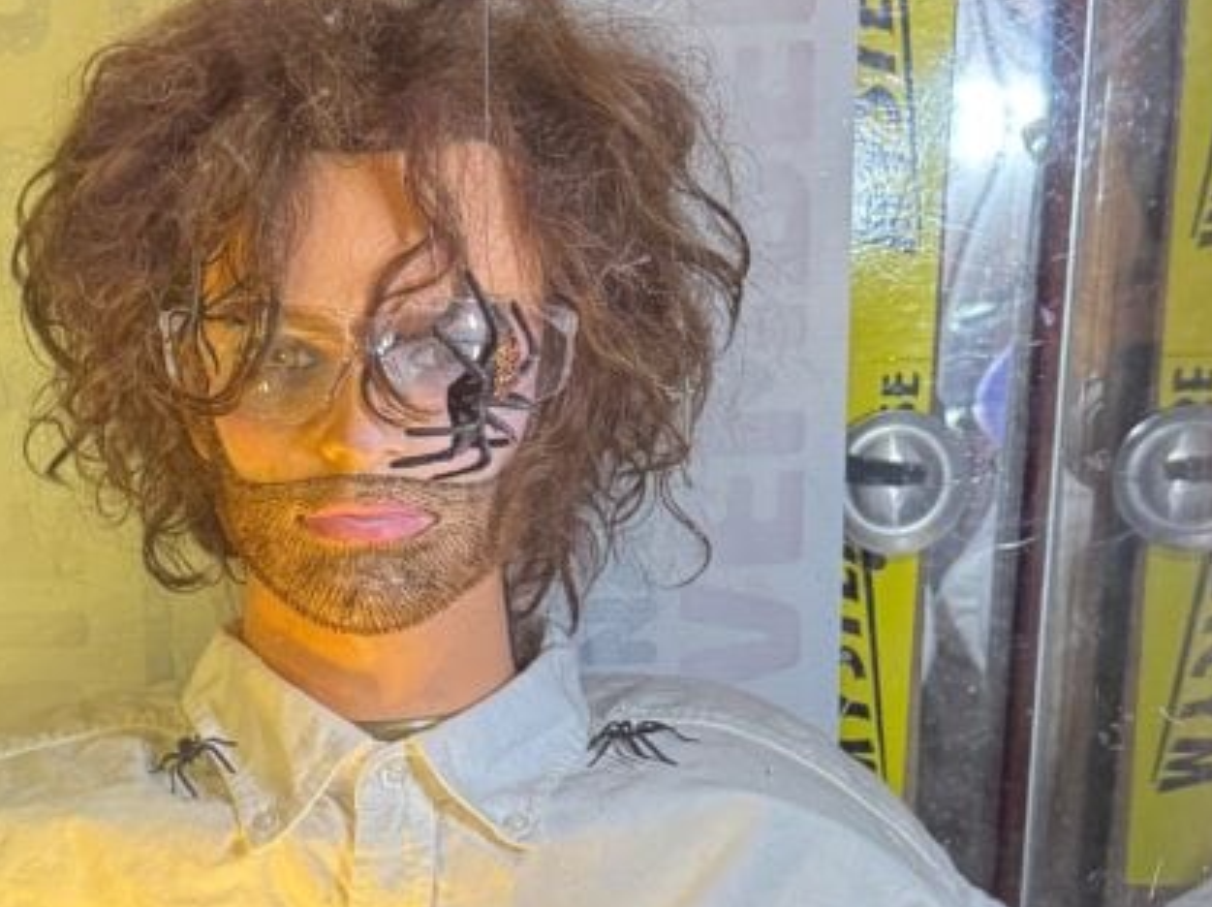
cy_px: 843
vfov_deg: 24.0
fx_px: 2064
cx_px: 355
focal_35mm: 59
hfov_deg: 32.3
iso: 320
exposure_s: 1/60
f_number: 1.78
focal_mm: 6.76
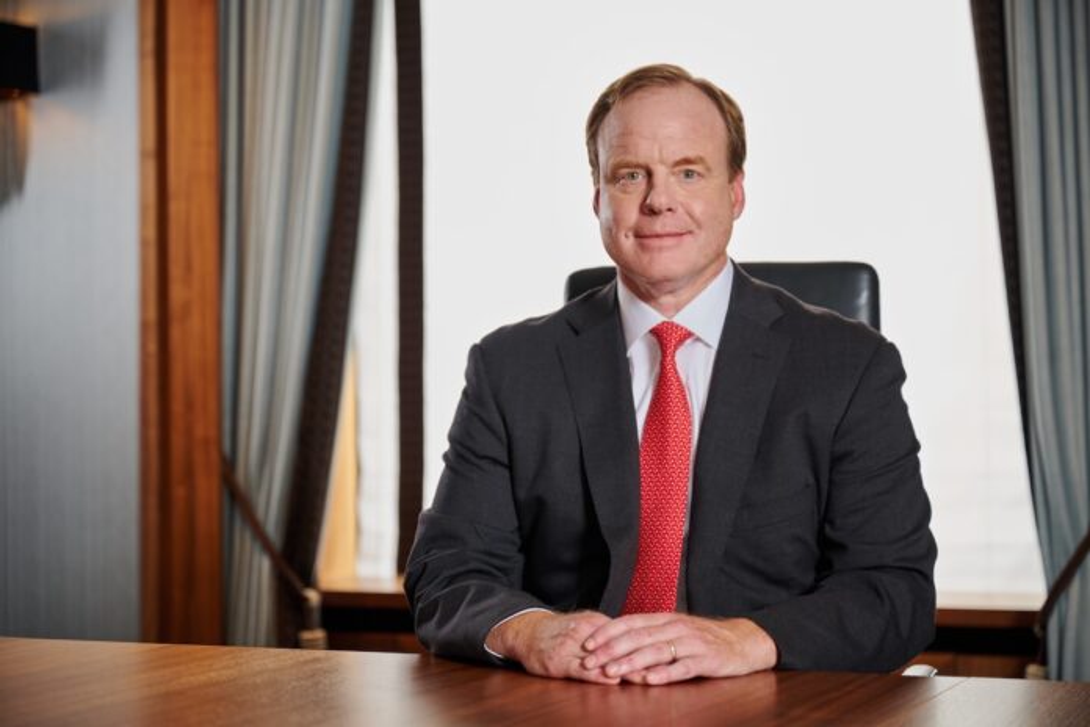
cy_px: 364
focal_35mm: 70
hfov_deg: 28.8
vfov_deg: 19.5
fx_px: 2119
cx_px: 545
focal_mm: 70
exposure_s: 1/125
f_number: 2.8
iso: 500
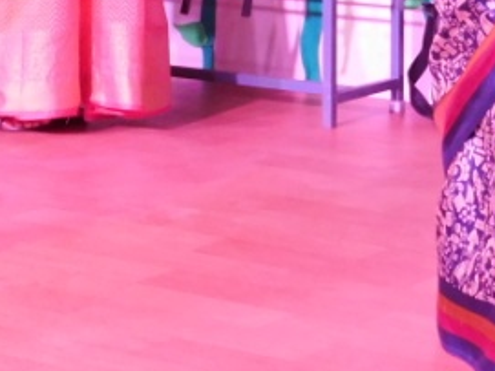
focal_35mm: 151
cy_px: -170
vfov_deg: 9.6
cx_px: 533
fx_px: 2158
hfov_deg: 12.9
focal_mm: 7.1
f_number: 3.6
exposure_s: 1/30
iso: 400
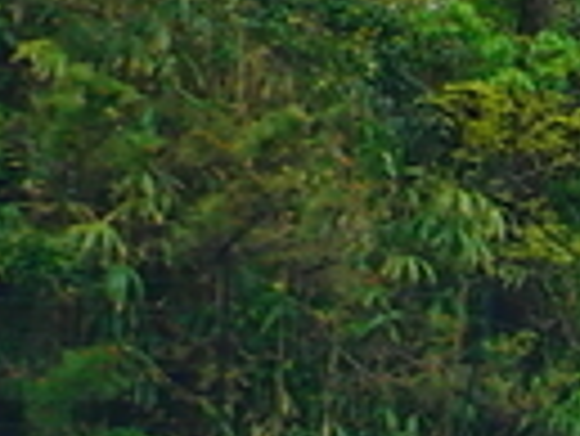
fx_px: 2599
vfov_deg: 9.5
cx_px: 1565
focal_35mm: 155
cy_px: 526
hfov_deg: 10.3
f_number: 2.8
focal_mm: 4.5
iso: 100
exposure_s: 1/160
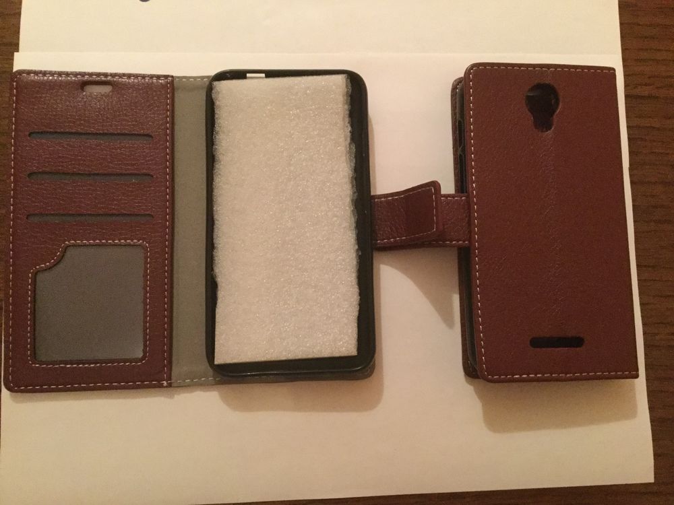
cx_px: 337
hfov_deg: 58.4
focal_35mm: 31
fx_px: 604
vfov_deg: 45.4
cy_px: 252
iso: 400
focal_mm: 3.3
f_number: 2.4
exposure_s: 1/17
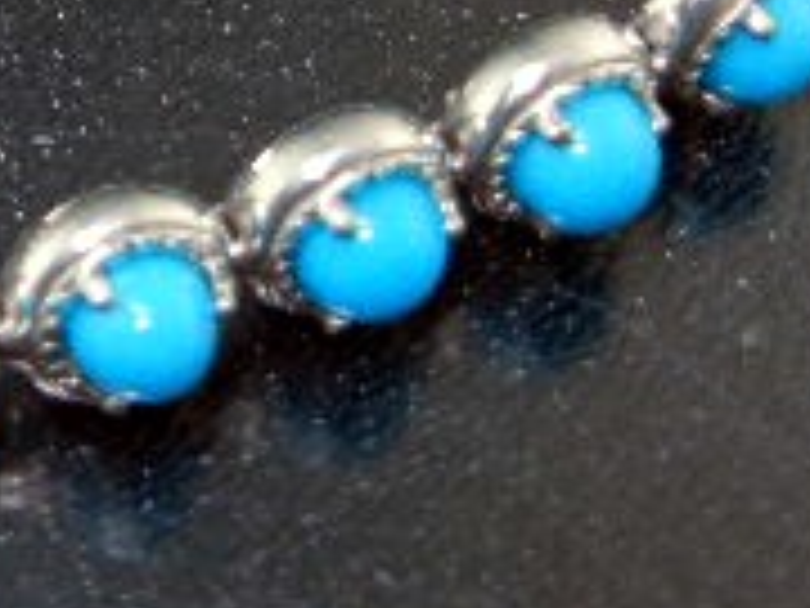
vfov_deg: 10.5
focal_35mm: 139
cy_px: -171
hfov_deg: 13.9
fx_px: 3253
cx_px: -58
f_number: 3.7
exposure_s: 1/30
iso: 200
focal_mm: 7.1
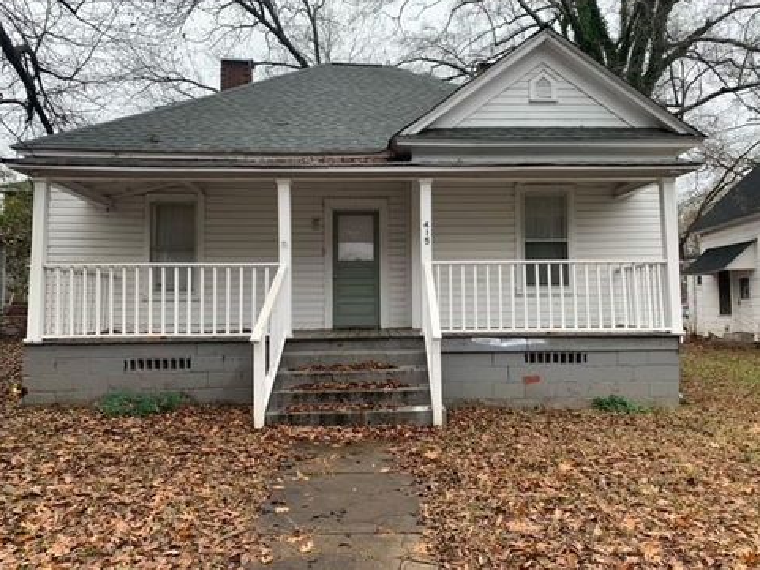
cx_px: 390
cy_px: 276
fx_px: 593
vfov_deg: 51.4
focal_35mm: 27
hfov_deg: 65.3
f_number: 1.8
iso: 25
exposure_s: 1/192
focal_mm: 4.25
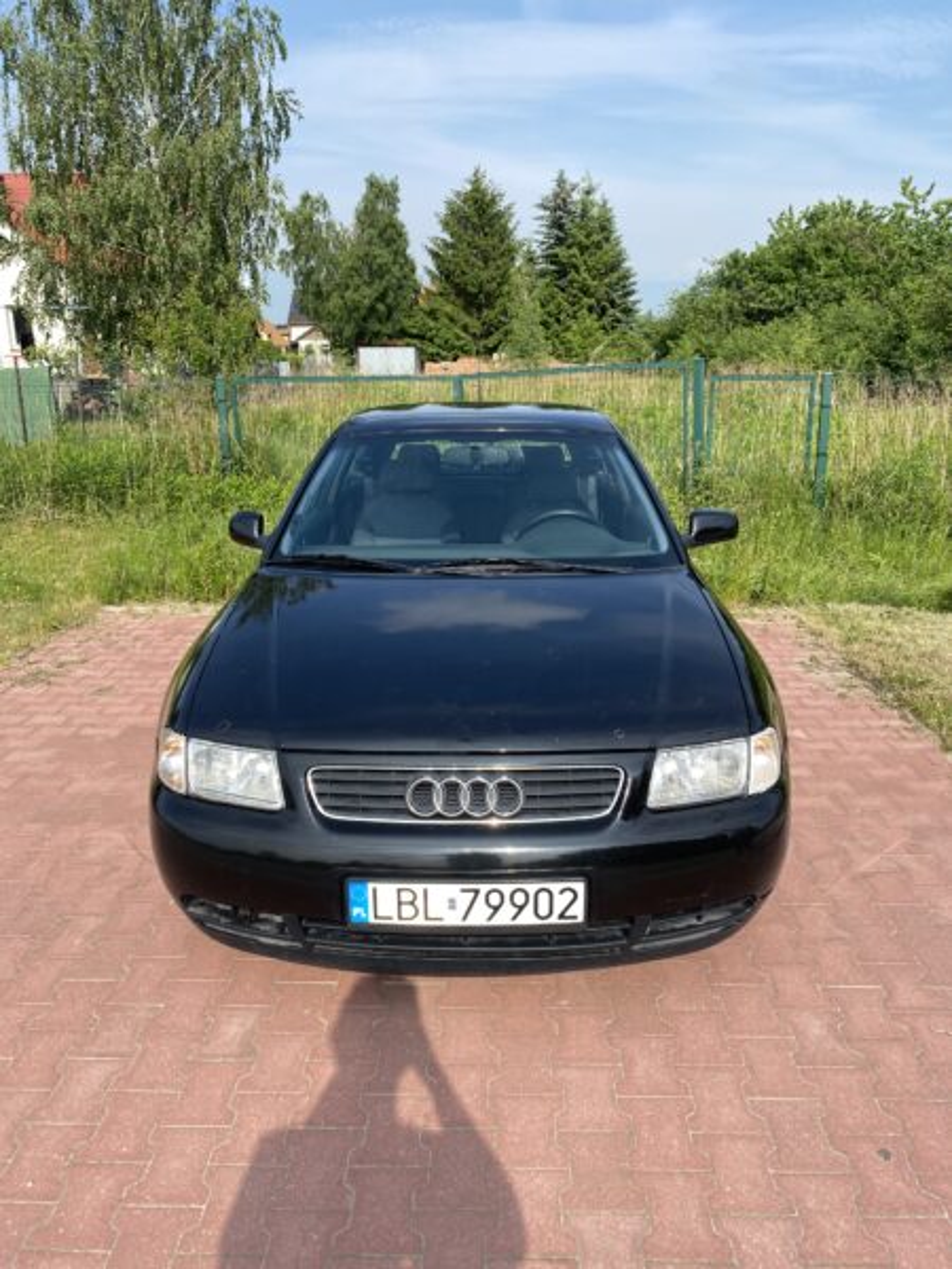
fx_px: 953
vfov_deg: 67.3
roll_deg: +1.3
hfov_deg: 53.1
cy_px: 634
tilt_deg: -14.7
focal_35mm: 26
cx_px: 476
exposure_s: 1/2105
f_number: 1.8
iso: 32
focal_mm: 4.25
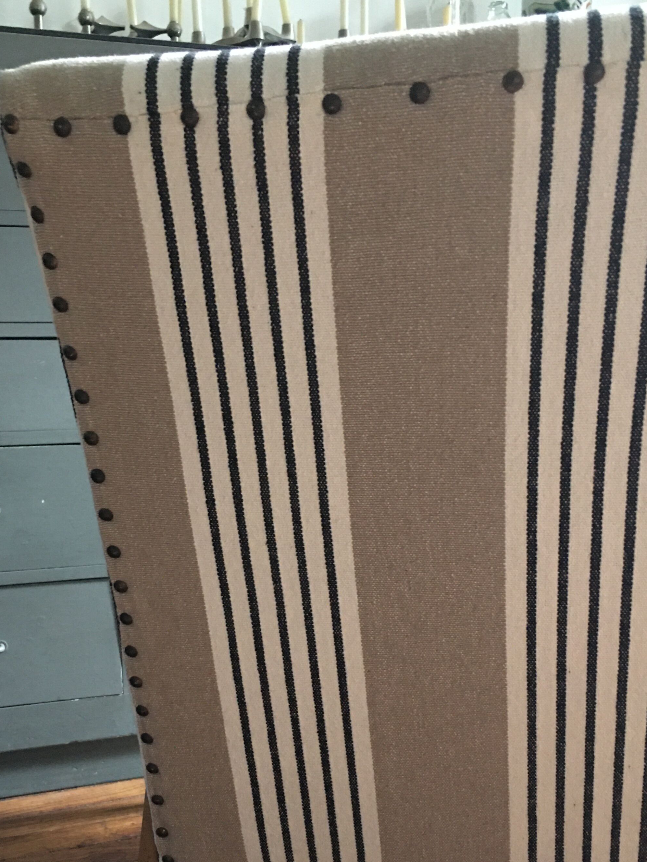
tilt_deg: -7.8
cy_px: 555
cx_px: 265
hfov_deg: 32.8
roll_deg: -1.4
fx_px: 1096
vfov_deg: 42.5
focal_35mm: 44
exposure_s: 1/8
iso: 160
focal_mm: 4.15
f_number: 2.2
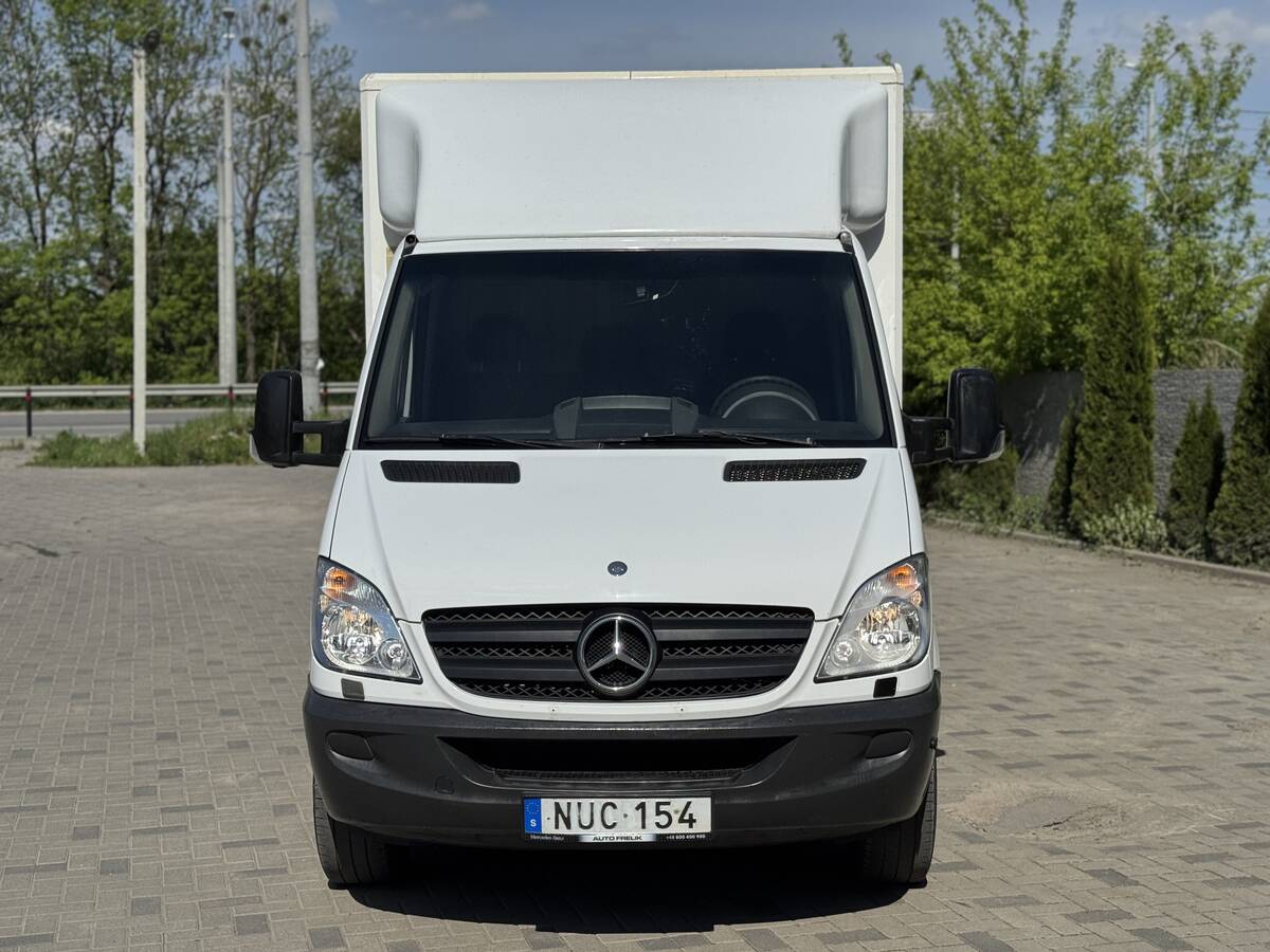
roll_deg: -0.8
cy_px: 476
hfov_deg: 39.7
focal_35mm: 48
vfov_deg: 30.3
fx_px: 1761
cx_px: 635
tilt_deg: -3.0
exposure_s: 1/15385
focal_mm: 6.76
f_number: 1.78
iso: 80
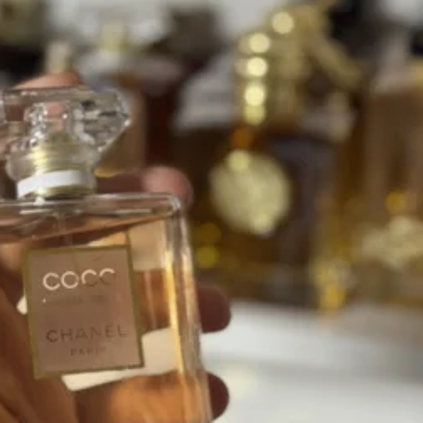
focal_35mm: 97
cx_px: 64
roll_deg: +1.2
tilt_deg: -22.6
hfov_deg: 17.7
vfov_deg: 17.8
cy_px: 306
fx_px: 1341
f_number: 1.78
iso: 200
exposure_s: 1/50
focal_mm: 6.76
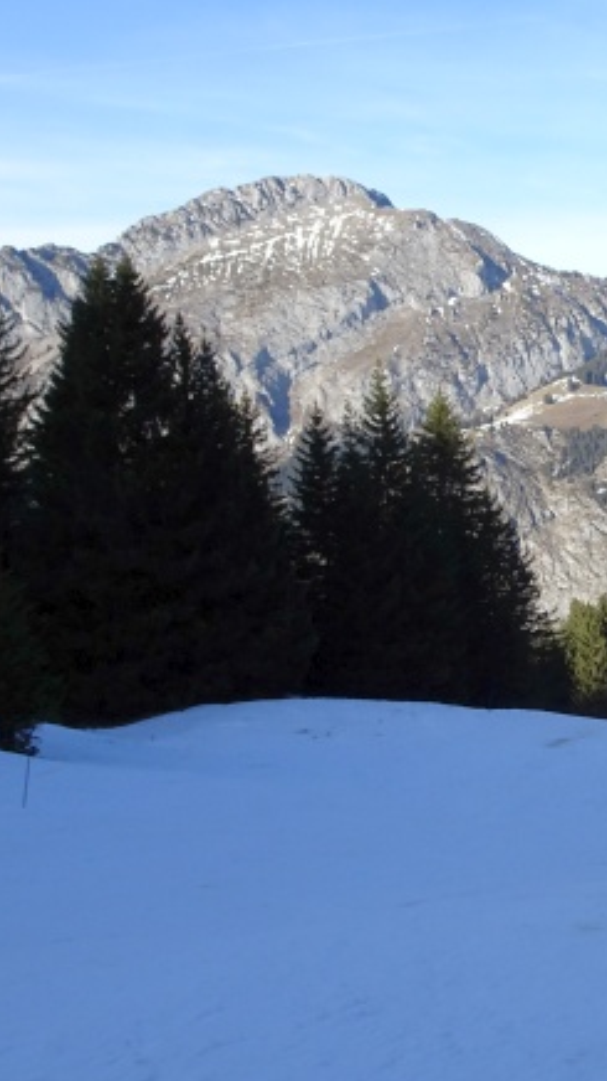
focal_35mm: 48
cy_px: 580
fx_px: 1375
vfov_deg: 42.9
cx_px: 783
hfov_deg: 22.4
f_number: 3.5
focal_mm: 4.1
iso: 80
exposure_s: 1/500
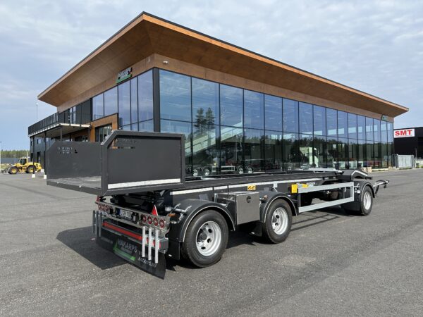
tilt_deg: +2.9
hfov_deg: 71.6
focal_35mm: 24
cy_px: 158
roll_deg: +1.2
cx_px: 212
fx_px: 293
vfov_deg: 56.8
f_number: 1.78
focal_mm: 6.86
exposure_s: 1/3155
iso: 80
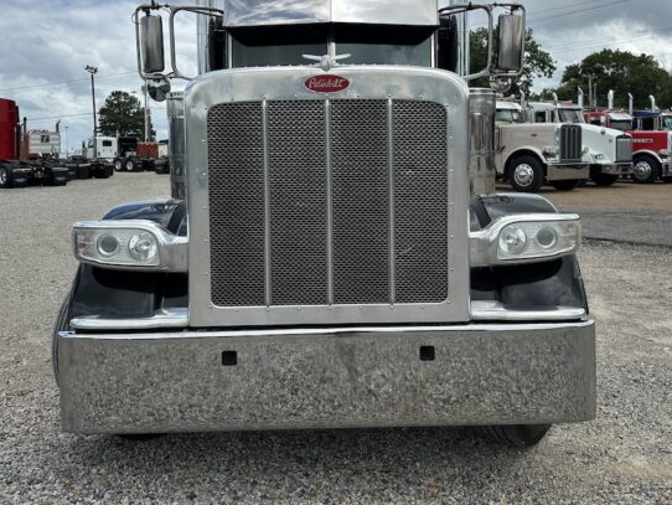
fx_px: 660
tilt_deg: +0.1
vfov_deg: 41.4
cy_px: 174
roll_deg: +0.6
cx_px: 356
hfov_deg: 53.9
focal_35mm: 34
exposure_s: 1/5848
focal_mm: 6.86
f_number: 1.78
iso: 80
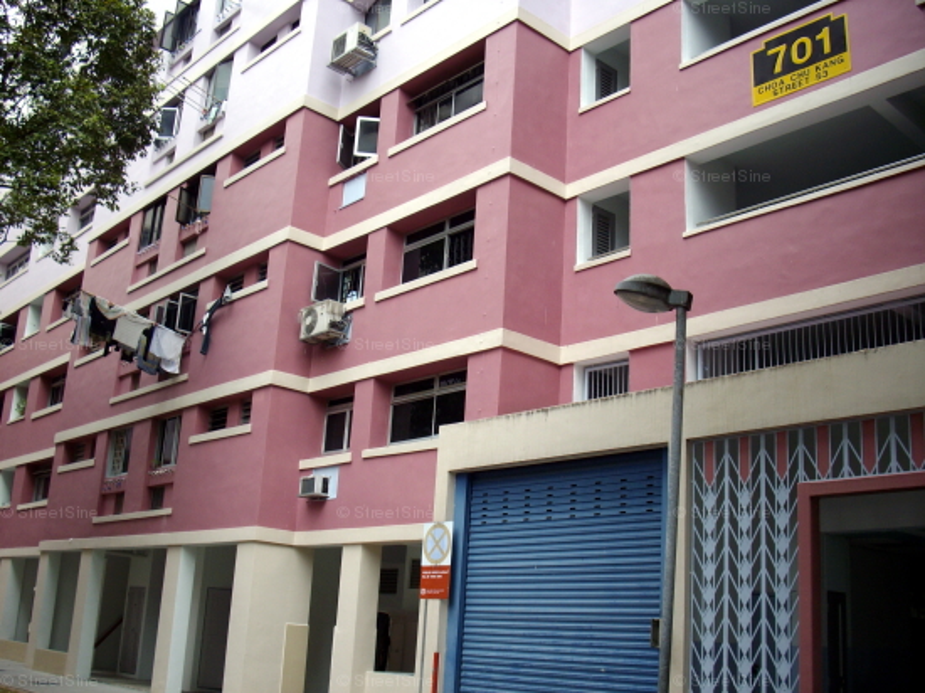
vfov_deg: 38.6
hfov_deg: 50.2
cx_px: 462
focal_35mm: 37
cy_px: 346
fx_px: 988
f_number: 2.8
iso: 80
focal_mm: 6.2
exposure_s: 1/250
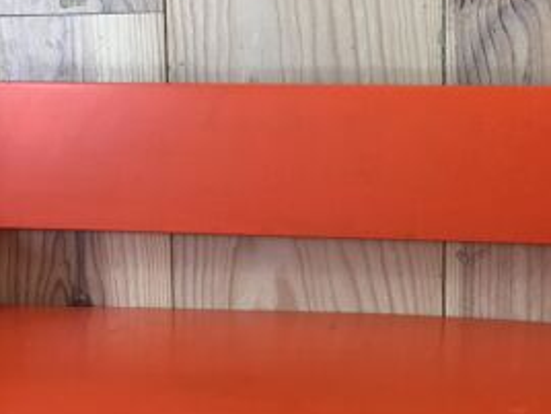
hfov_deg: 29.8
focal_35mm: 65
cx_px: 286
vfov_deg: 22.6
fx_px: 1035
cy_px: 200
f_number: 2.2
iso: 40
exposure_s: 1/33
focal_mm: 4.15
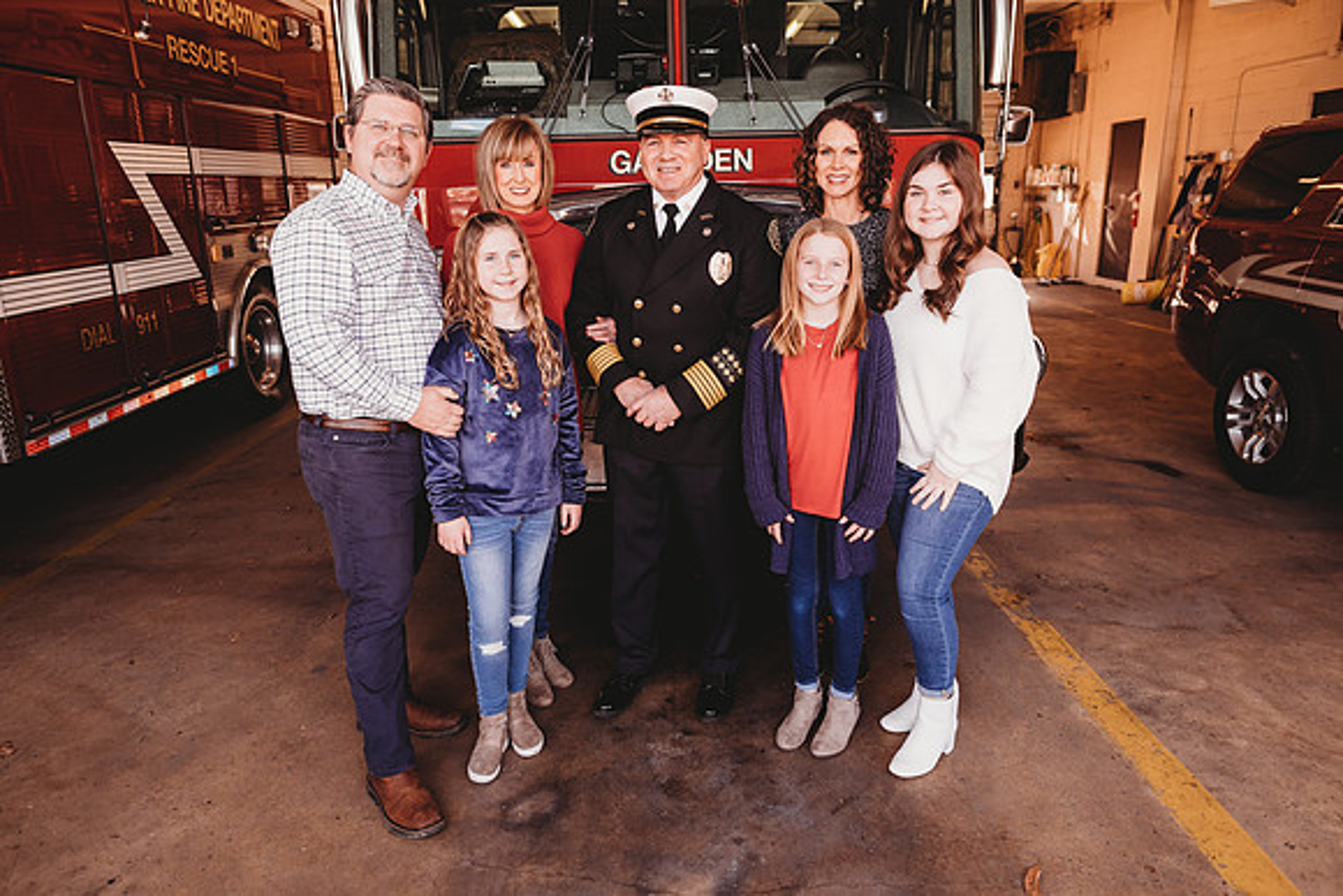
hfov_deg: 73.7
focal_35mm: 24
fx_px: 896
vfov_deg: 53.2
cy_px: 448
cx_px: 672
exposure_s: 1/250
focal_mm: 24
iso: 250
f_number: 3.2
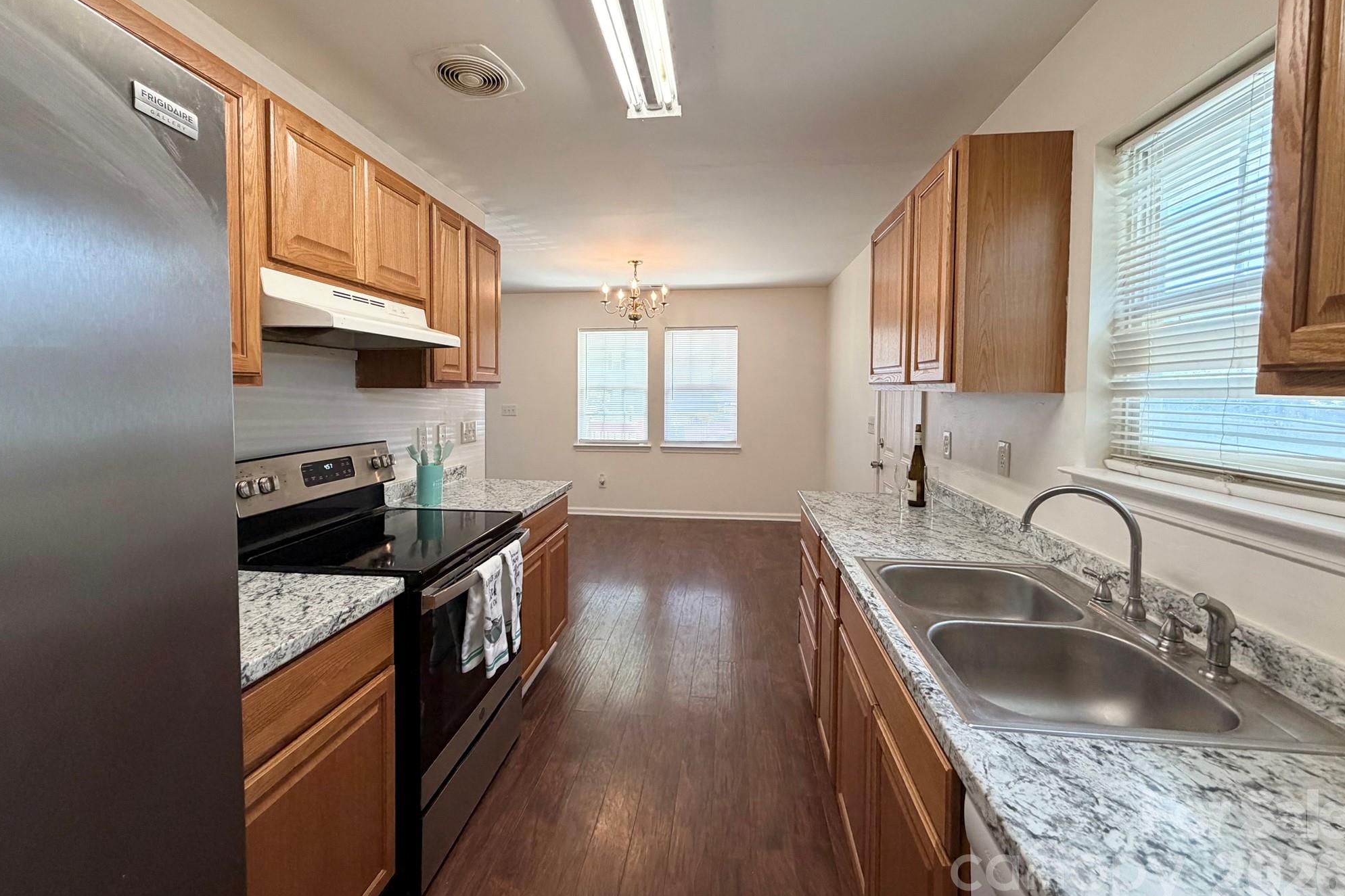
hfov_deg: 100.4
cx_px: 665
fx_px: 560
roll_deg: -0.6
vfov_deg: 77.1
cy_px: 404
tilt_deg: -1.6
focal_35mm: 15
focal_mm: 2.22
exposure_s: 1/120
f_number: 2.2
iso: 320
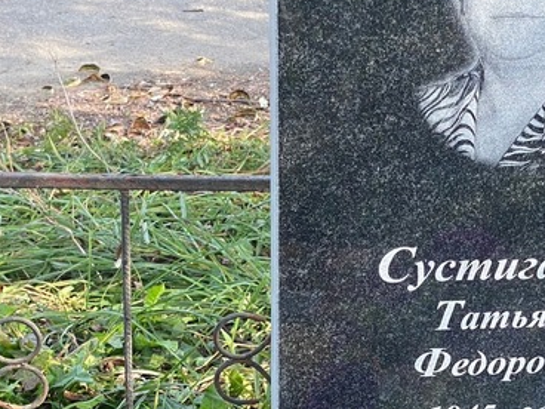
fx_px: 1779
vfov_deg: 13.0
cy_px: 375
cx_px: 486
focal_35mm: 113
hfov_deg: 17.2
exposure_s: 1/168
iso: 20
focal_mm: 6
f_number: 2
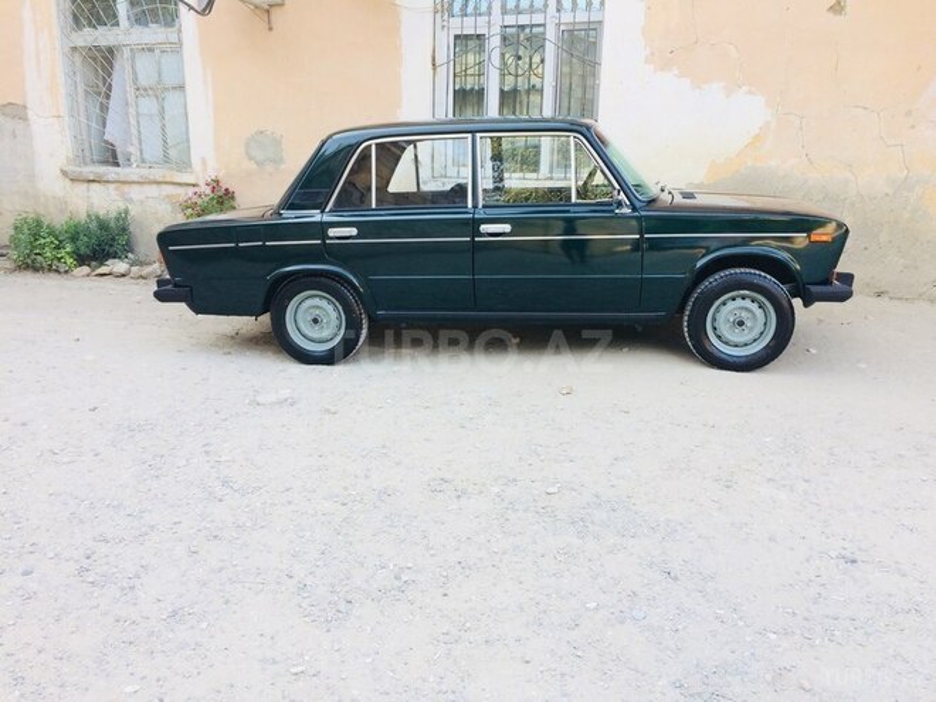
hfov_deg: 61.7
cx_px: 468
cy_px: 351
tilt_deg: -15.4
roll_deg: -2.5
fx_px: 784
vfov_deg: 48.2
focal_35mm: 29
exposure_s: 1/173
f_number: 2.2
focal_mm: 4.15
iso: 32
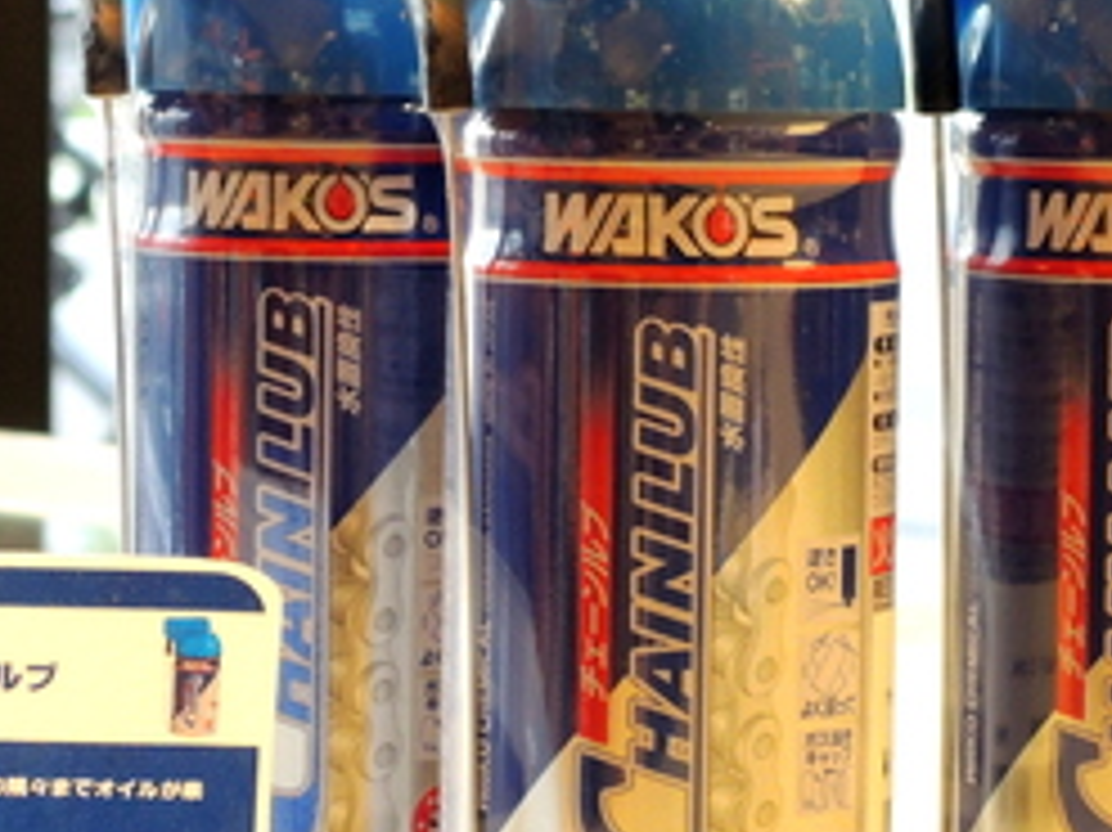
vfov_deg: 8.2
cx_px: 486
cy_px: 335
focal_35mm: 182
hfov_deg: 10.9
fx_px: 5844
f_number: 5.5
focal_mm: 17.9
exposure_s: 1/30
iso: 450
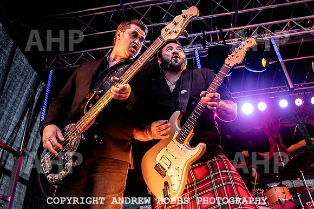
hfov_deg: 62.4
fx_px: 259
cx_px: 160
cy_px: 100
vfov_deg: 44.0
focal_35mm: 30
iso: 8000
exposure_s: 1/1000
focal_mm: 25
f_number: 5.6
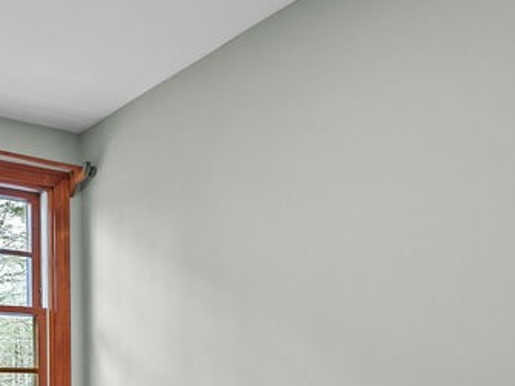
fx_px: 744
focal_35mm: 50
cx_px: 71
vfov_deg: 27.0
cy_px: 413
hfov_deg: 36.3
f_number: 5.6
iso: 400
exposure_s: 1/3
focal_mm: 17
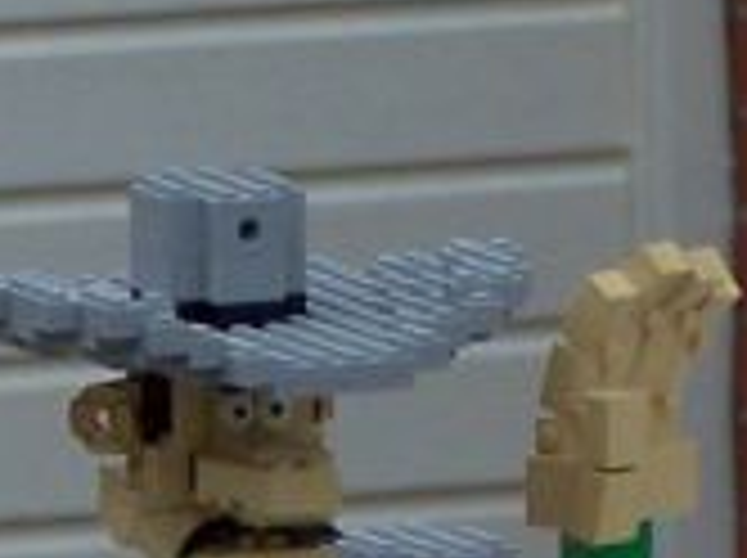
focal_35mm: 649
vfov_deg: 2.3
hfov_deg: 3.1
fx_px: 13985
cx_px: 270
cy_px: 1282
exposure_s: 1/750
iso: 80
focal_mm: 17.5
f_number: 3.2
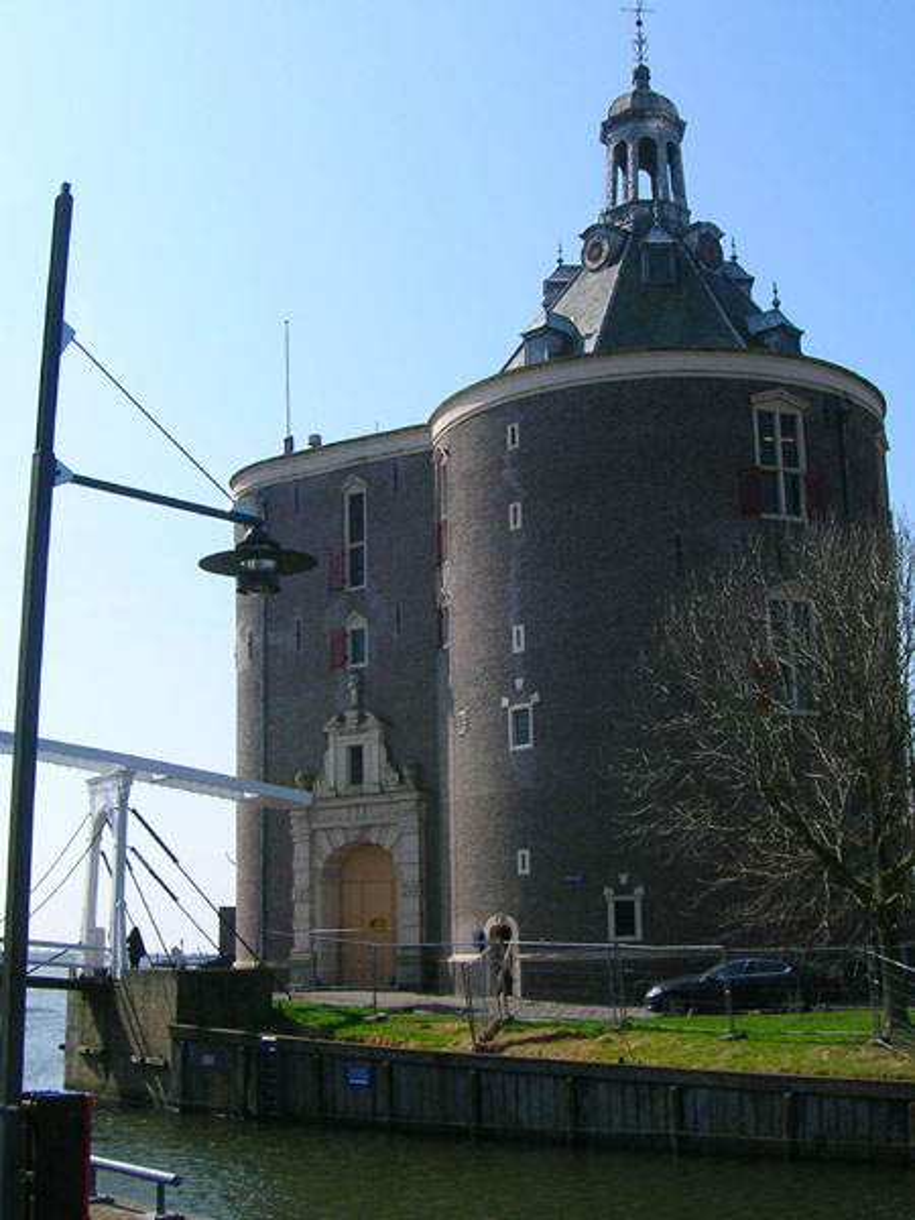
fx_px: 1198
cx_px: 458
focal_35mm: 34
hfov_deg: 41.8
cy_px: 610
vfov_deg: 54.0
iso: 50
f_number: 4.9
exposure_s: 1/510
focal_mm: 5.7
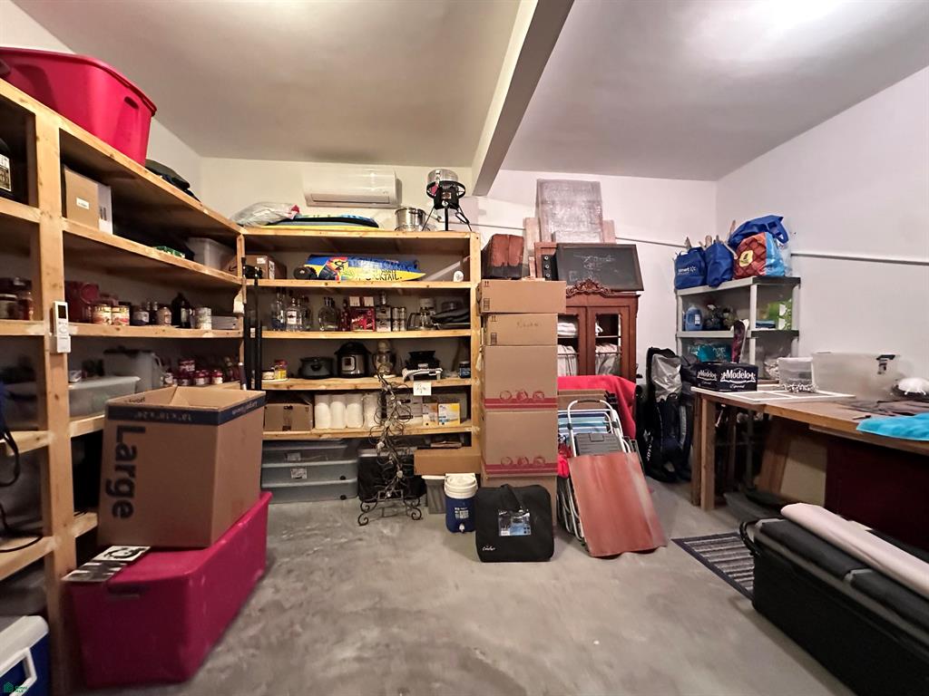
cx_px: 464
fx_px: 376
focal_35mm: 14
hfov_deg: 102.1
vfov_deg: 85.7
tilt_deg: -1.2
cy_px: 348
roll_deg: +0.2
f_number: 2.2
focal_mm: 2.22
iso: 1250
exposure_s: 1/60
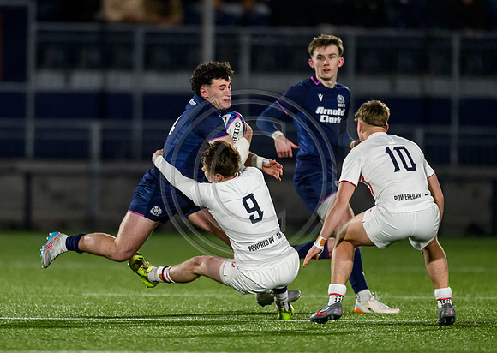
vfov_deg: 1.9
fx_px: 10878
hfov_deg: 2.6
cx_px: 160
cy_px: 164
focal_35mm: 772
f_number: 4
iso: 6400
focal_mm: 560
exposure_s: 1/1000
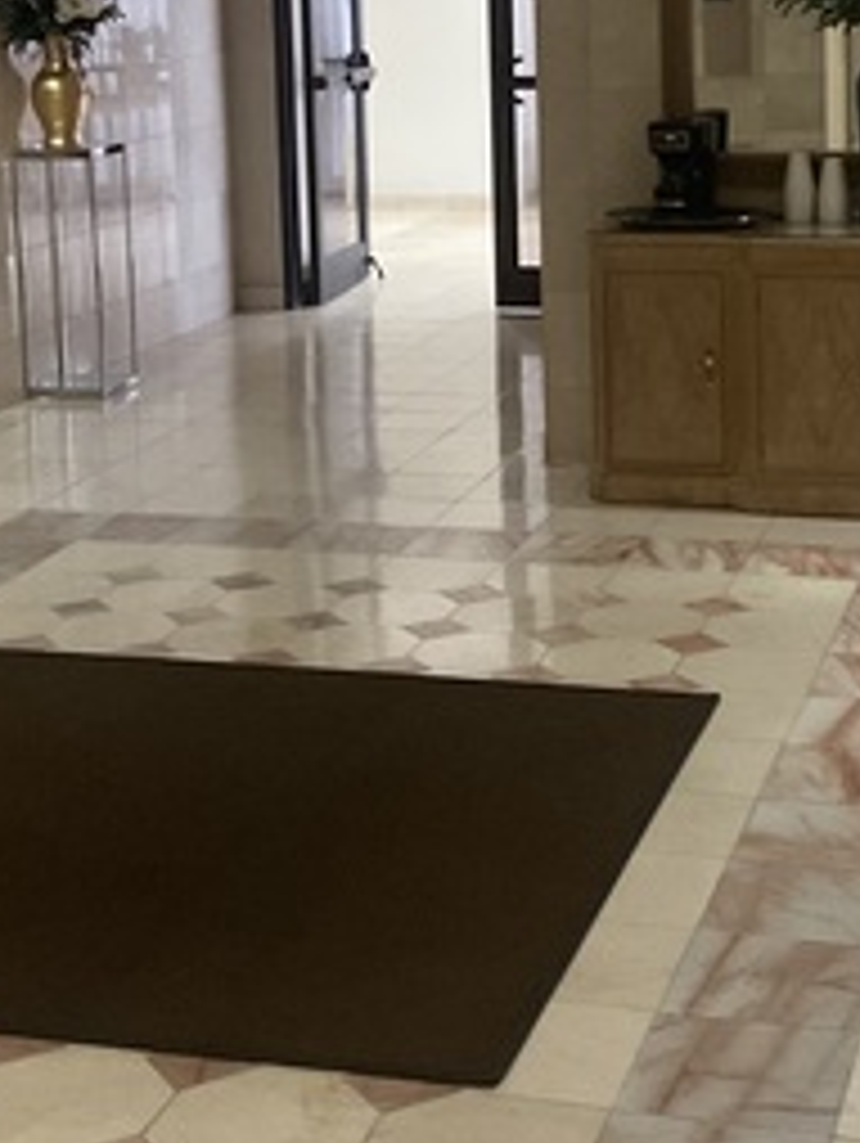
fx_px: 2414
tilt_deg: -6.2
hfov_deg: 20.2
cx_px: 441
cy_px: 248
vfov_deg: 26.2
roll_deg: +2.3
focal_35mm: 73
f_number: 1.8
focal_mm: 3
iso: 320
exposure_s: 1/30
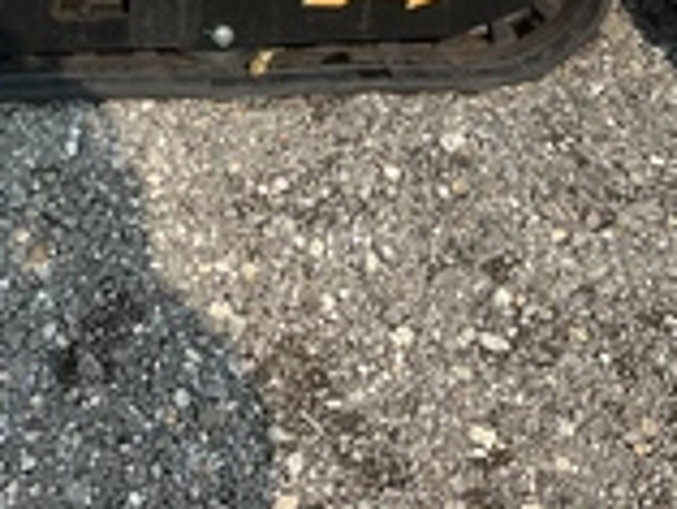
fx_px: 1448
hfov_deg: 25.9
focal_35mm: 74
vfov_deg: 18.8
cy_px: -116
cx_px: 142
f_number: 1.8
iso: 25
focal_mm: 3
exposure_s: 1/1121
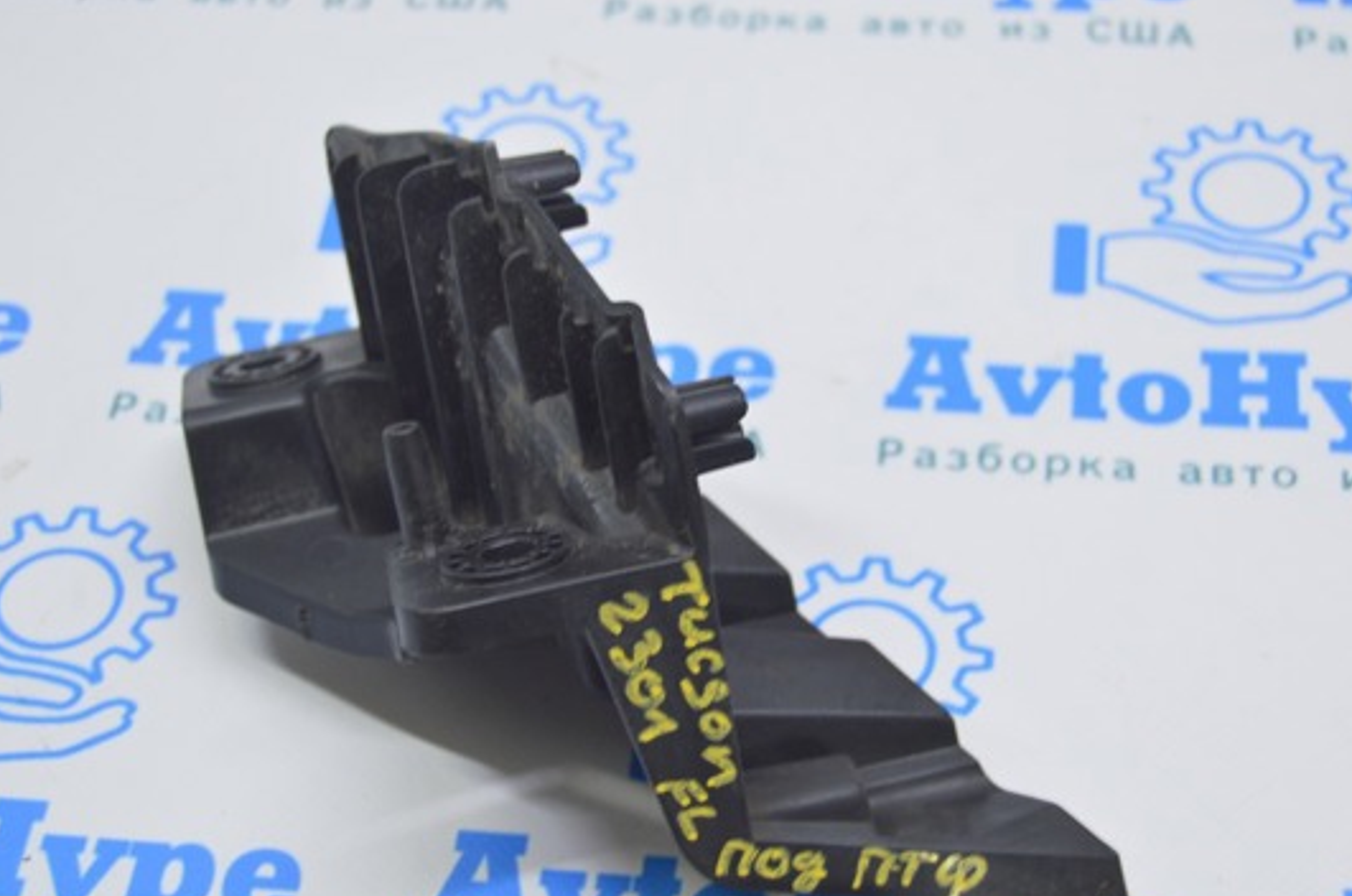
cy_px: 495
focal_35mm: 76
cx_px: 708
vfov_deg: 17.9
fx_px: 2849
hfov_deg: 26.7
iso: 400
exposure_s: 1/20
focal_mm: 42
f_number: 5.6
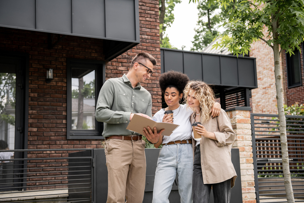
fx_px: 439
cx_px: 152
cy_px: 102
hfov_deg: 38.2
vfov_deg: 26.0
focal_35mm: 52
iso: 100
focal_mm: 52
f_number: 4
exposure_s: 1/160
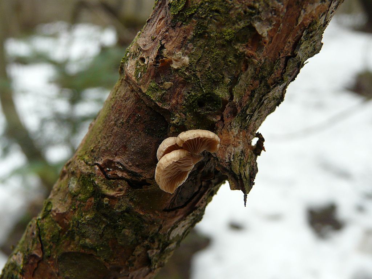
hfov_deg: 45.8
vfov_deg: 35.1
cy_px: 140
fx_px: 441
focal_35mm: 41
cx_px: 186
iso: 100
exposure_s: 1/30
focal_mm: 5.2
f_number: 2.8
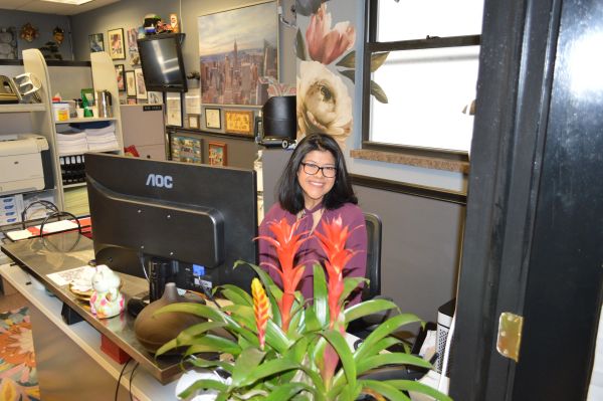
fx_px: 452
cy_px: 200
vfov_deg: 47.9
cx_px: 302
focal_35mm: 27
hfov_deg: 67.4
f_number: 3.5
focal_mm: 18
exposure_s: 1/60
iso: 720
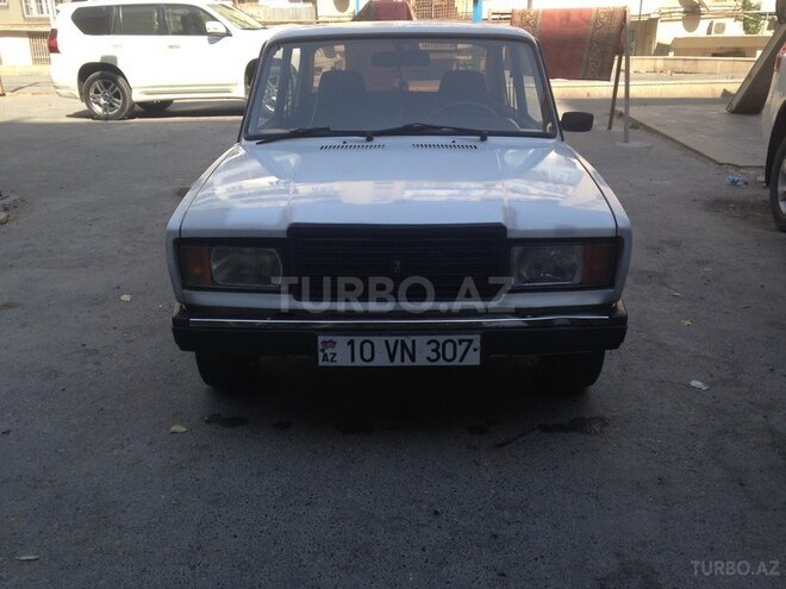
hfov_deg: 55.4
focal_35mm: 33
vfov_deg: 42.9
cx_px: 393
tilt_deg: -20.6
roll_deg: +1.5
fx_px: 749
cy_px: 294
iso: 50
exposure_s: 1/645
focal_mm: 4.12
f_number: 2.4
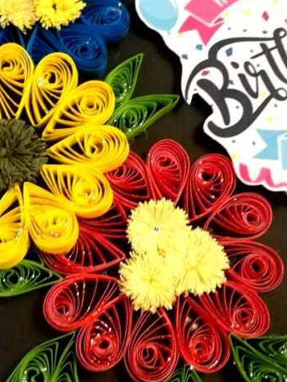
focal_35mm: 45
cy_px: 184
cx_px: 107
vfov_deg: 42.0
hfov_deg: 32.1
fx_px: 497
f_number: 2.2
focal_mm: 3.83
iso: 500
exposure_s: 1/20
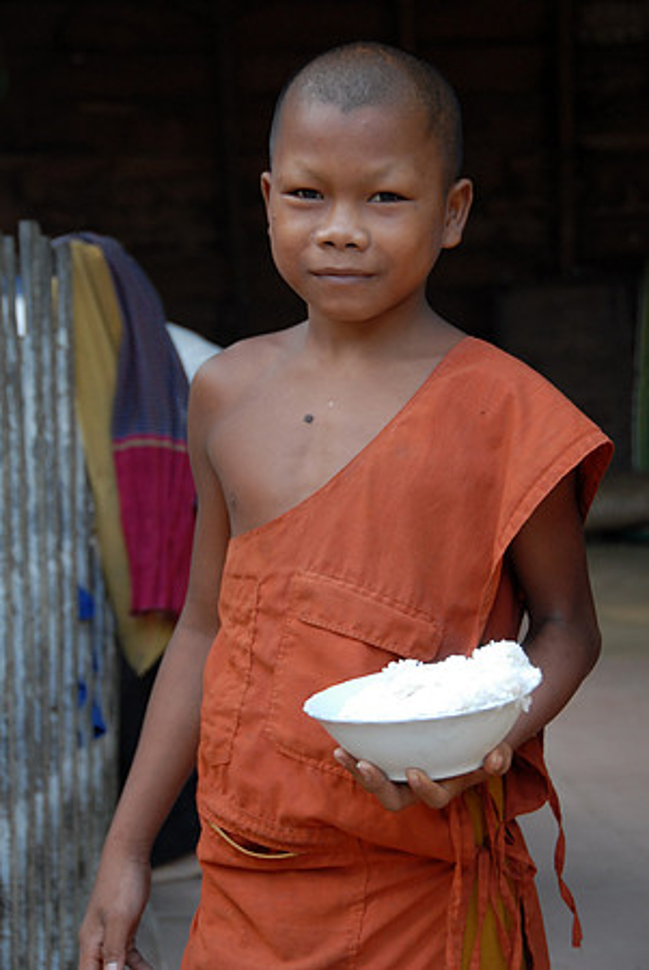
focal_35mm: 93
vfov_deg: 21.9
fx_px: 2509
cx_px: 324
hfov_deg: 14.7
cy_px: 485
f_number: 4.8
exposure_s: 1/60
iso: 500
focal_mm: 62
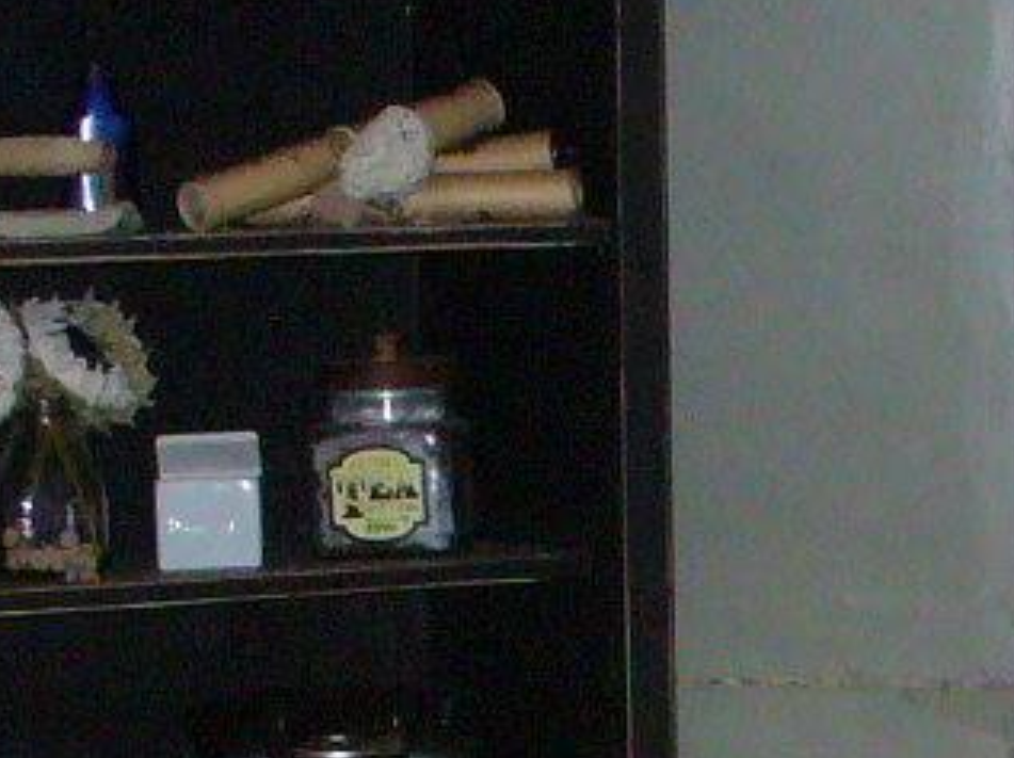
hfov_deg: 10.3
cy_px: 1225
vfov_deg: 7.7
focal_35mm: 187
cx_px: 1395
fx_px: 5472
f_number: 2.8
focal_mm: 6.1
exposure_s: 1/60
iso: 300
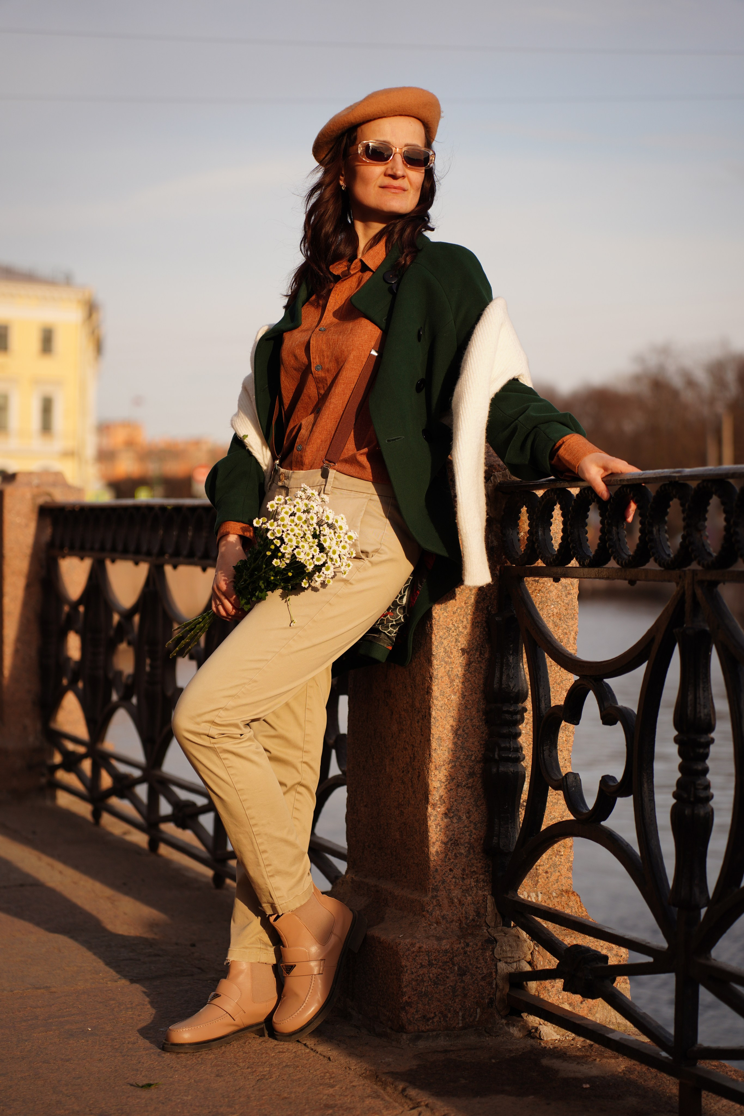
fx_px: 2325
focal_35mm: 75
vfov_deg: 27.0
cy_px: 558
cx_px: 372
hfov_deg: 18.2
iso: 125
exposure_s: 1/1250
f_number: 2.8
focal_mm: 75
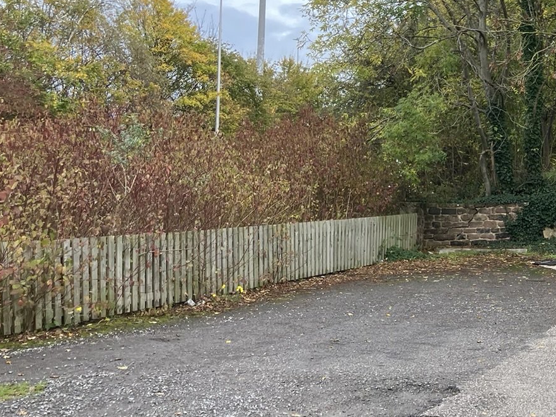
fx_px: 1044
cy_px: 167
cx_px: 568
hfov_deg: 27.9
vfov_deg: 22.6
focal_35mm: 65
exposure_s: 1/208
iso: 32
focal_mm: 3.99
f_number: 1.8
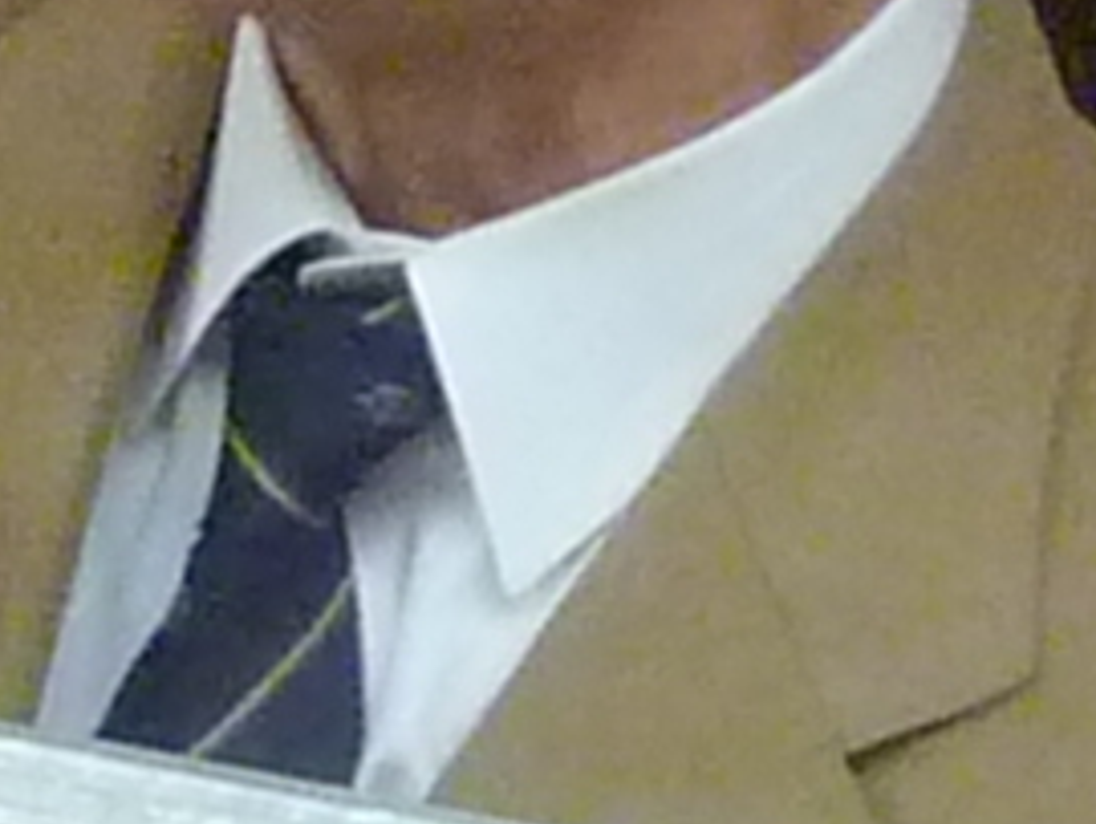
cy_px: 1238
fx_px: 11535
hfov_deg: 5.4
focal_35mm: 364
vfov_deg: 4.1
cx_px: -28
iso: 400
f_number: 3.3
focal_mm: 4.4
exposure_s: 1/20
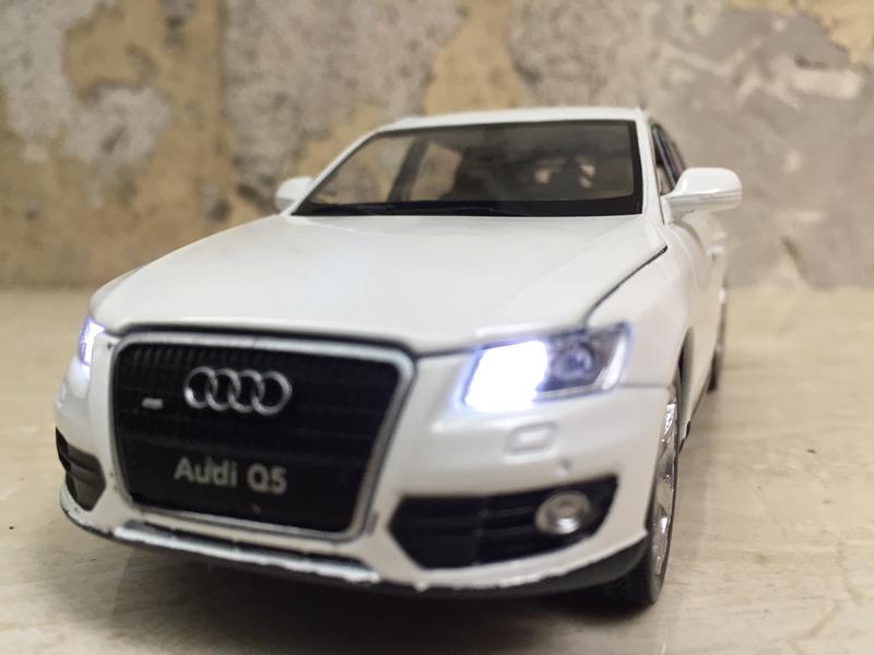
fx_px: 732
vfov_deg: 48.2
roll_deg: -1.6
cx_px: 437
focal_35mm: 29
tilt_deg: -10.9
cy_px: 328
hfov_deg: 61.7
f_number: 2.2
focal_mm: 4.15
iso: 40
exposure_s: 1/33
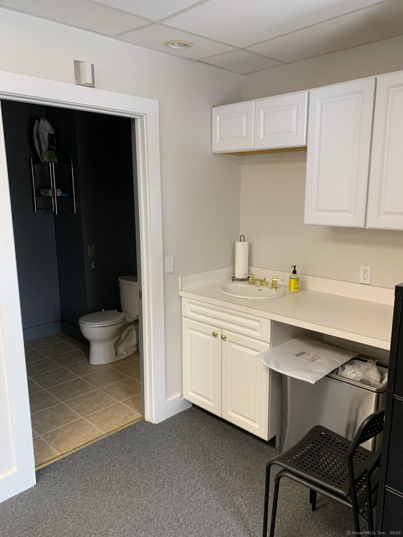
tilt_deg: -11.1
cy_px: 268
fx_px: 404
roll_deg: -0.4
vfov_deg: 67.3
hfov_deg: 53.1
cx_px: 202
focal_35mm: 26
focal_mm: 4.25
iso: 125
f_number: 1.8
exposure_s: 1/60
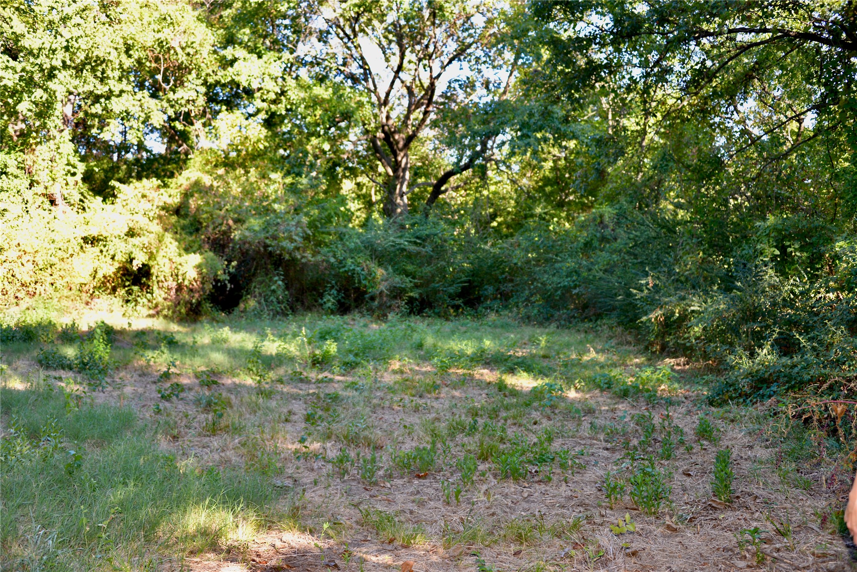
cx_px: 428
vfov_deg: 37.9
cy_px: 286
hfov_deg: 54.4
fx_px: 833
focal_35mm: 35
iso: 320
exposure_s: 1/160
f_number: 3.8
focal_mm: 35
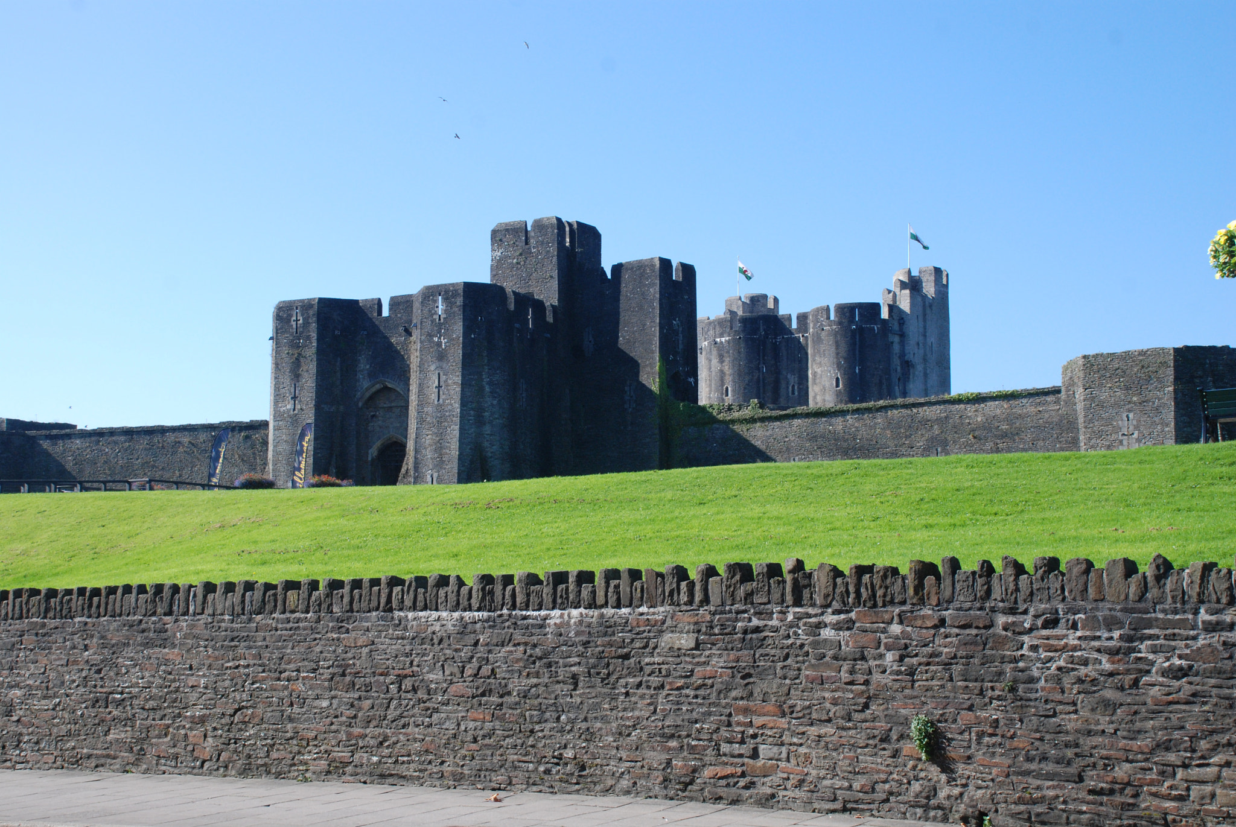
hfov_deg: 37.8
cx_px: 618
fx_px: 1805
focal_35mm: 52
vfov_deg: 25.8
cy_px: 414
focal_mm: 35
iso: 400
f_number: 10
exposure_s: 1/400
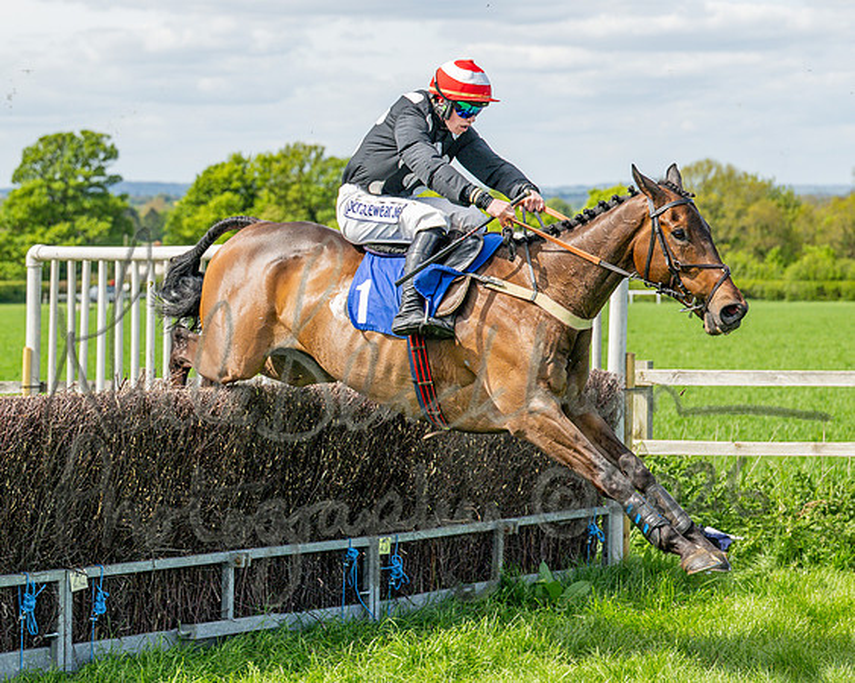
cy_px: 396
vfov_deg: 12.9
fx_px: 3018
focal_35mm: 119
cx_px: 256
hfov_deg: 16.1
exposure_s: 1/2500
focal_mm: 70
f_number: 4
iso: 400
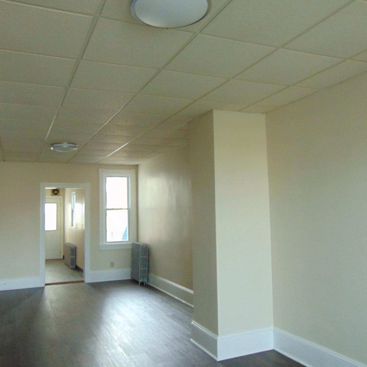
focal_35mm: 30
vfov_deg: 54.0
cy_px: 182
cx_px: 167
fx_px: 360
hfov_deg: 54.0
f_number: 3
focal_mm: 4.5
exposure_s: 1/30
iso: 320
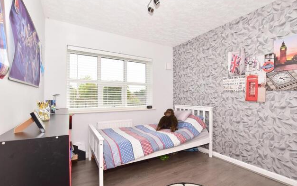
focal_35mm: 16
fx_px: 130
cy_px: 98
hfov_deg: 97.8
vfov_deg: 71.2
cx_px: 144
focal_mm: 10
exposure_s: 1/200
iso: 400
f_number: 10
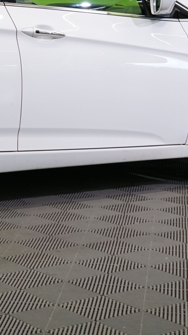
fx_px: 966
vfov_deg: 19.3
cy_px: 48
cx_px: -100
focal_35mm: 109
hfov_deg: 10.7
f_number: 6.3
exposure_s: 1/40
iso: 640
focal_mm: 31
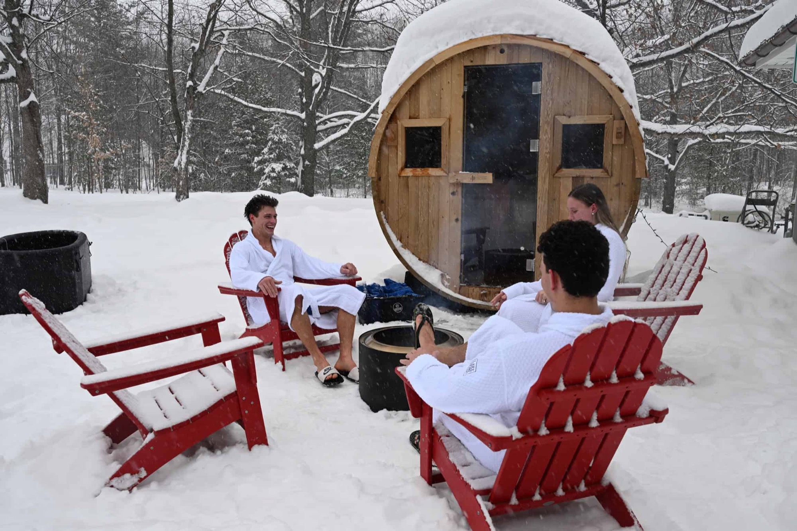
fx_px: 675
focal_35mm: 30
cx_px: 398
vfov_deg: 42.9
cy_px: 266
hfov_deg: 61.1
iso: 125
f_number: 6.3
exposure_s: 1/160
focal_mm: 30.5
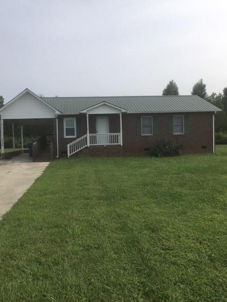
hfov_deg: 44.2
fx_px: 280
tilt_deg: -4.0
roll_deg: -0.5
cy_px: 145
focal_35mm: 32
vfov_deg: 56.8
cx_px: 111
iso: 25
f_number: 2.2
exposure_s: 1/1972
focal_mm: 4.15
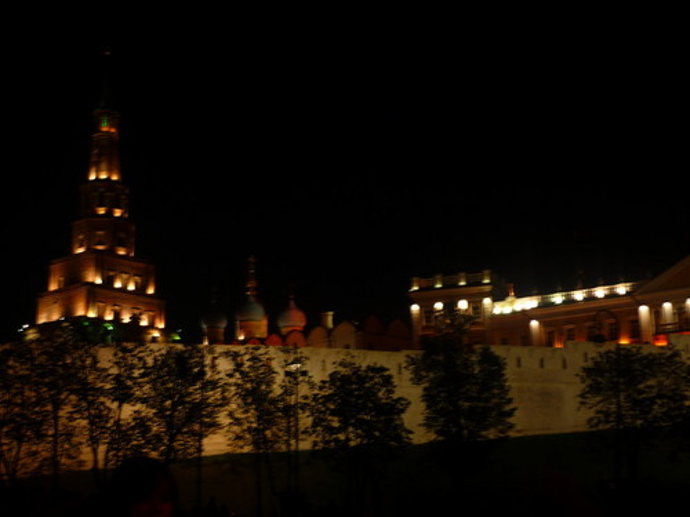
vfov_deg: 28.6
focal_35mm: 51
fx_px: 1017
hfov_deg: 37.5
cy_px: 258
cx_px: 345
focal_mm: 8.4
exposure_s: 1/8
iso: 100
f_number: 3.2
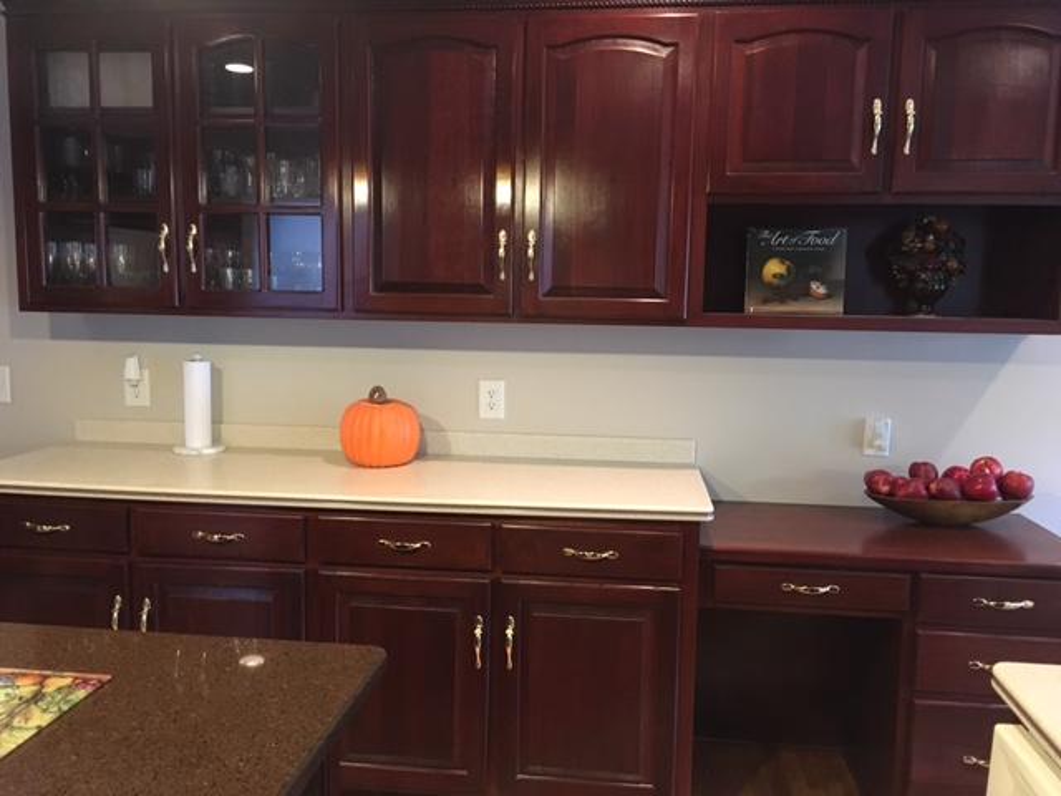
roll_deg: -0.7
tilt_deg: -6.1
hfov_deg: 61.7
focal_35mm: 29
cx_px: 530
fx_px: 889
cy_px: 398
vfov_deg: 48.2
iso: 200
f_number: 2.2
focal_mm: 4.15
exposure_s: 1/20
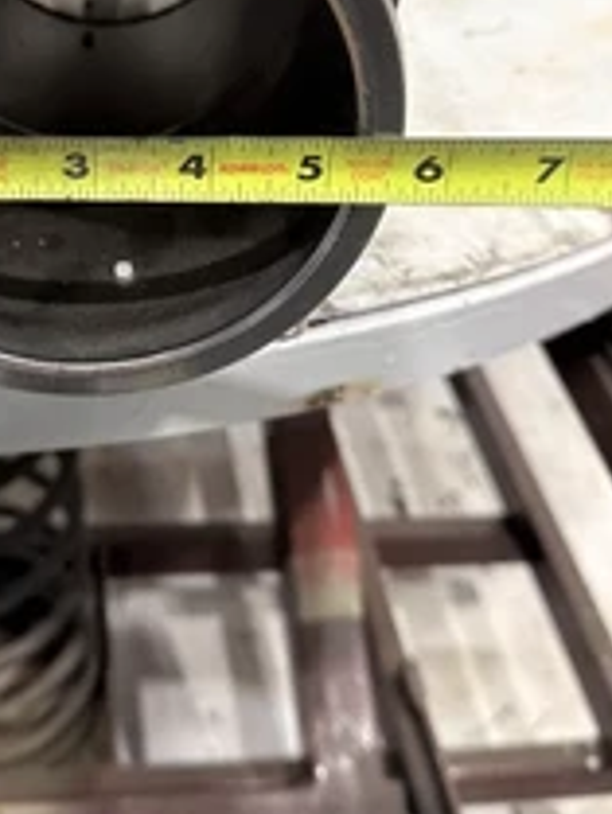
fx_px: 1083
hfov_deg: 30.8
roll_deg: -2.9
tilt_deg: -36.0
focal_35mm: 46
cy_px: 218
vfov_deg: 40.2
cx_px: 125
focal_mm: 6.86
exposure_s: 1/120
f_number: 1.78
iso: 200
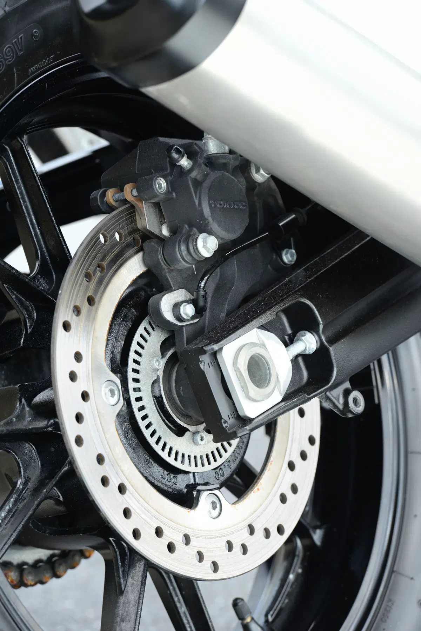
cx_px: 210
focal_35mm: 200
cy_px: 316
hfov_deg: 6.9
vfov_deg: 10.3
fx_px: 3505
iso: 400
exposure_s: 1/125
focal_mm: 200
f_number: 7.1
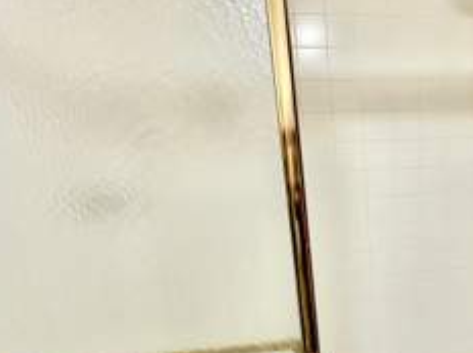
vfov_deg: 47.5
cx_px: 402
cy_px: 228
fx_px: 395
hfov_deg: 55.7
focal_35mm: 29
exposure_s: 1/60
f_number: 2.2
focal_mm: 2.22
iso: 320
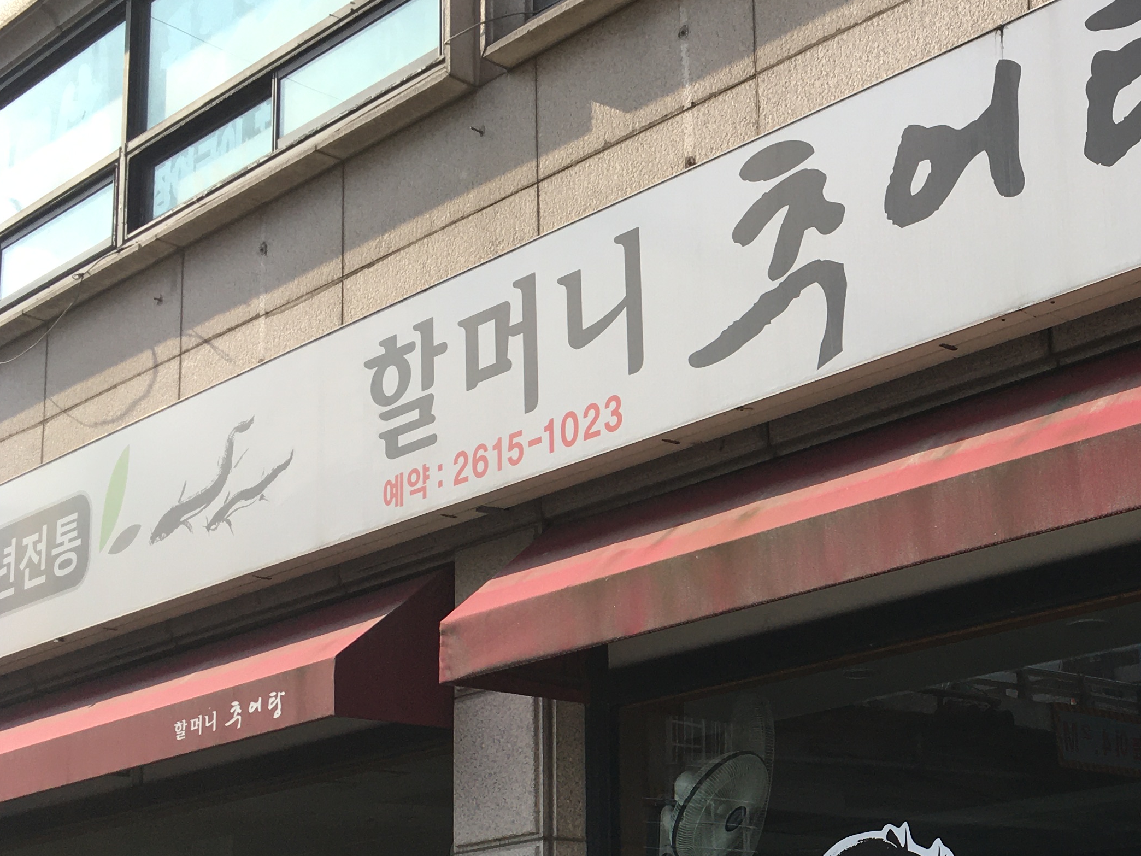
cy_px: 671
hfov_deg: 32.6
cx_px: 1026
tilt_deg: +11.8
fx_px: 1846
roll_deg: +3.7
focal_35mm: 56
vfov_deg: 25.7
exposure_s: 1/646
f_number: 2.2
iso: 25
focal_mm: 4.15
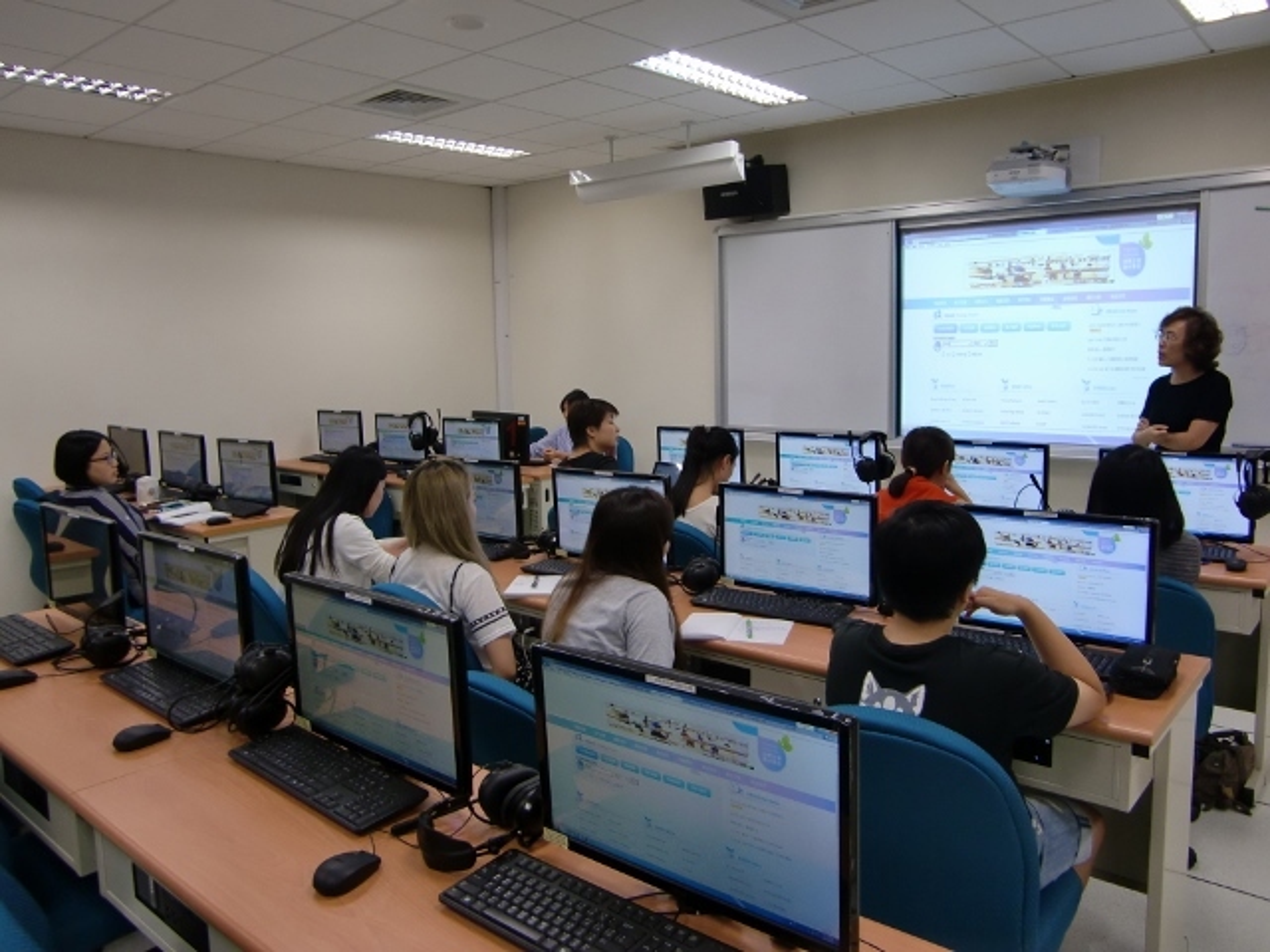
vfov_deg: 49.7
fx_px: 1027
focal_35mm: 28
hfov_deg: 63.4
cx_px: 635
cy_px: 476
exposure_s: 1/60
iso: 100
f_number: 2.6
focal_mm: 4.9
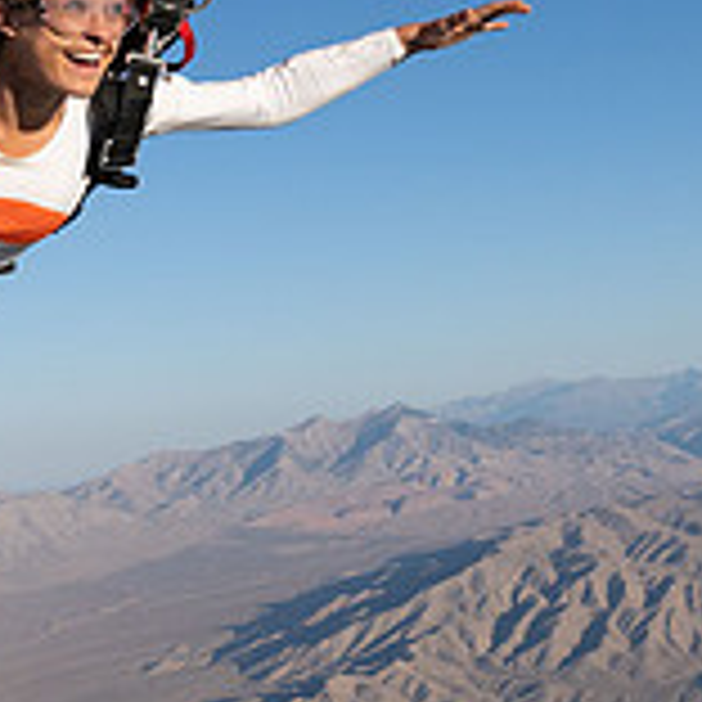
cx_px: 230
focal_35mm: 76
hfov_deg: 22.7
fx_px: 1744
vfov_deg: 21.4
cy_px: -106
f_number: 9
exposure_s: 1/2000
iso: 800
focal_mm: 24
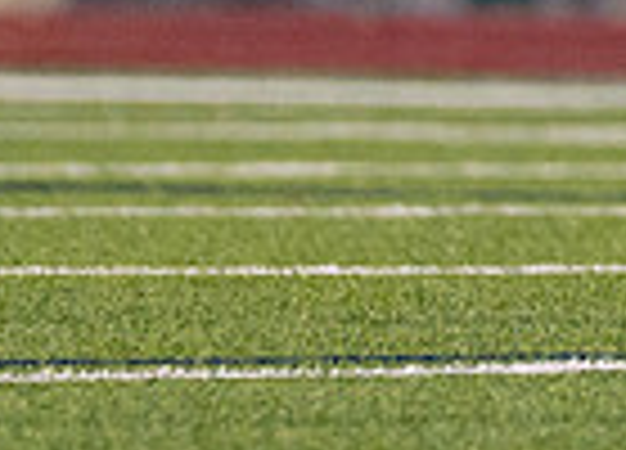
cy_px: -588
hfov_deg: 1.0
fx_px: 34825
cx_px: 1288
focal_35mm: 1954
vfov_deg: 0.7
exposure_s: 1/1000
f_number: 2.8
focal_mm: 200
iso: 1000
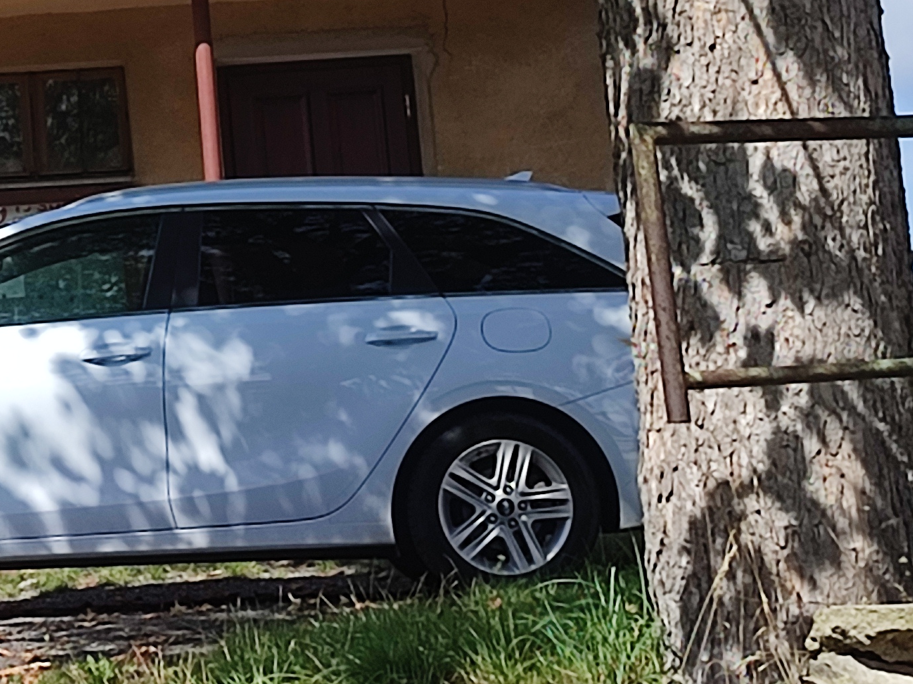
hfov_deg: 24.4
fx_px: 1925
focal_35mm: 73
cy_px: -136
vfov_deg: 19.0
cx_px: -151
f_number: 1.9
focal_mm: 6.04
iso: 50
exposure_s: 1/545
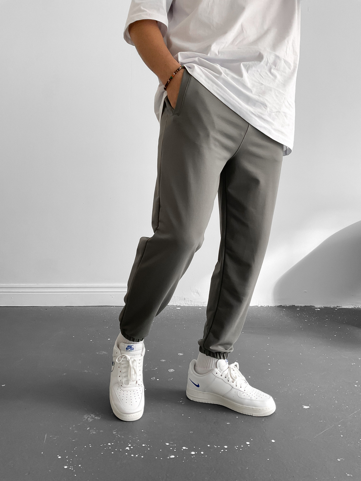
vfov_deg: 61.7
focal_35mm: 29
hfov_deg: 48.2
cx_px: 180
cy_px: 240
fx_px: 403
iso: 64
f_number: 1.8
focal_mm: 3
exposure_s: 1/85
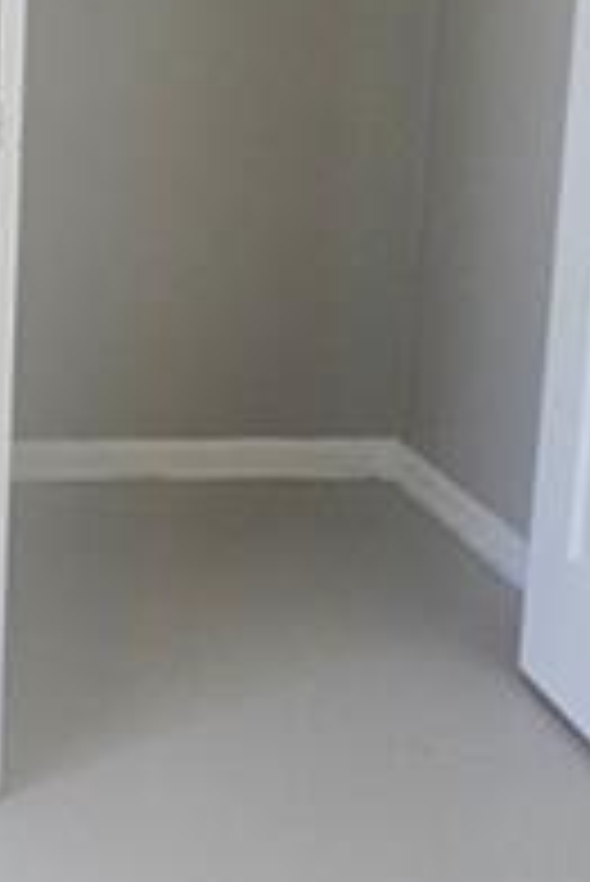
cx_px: -333
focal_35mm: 53
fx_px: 1301
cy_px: 14
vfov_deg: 34.4
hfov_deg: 21.0
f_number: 2.2
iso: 100
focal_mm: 2.2
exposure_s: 1/100
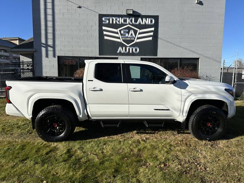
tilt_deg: -5.0
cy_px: 92
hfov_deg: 71.6
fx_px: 169
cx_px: 122
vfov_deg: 56.8
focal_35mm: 24
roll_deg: -0.3
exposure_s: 1/5525
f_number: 1.78
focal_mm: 6.86
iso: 80
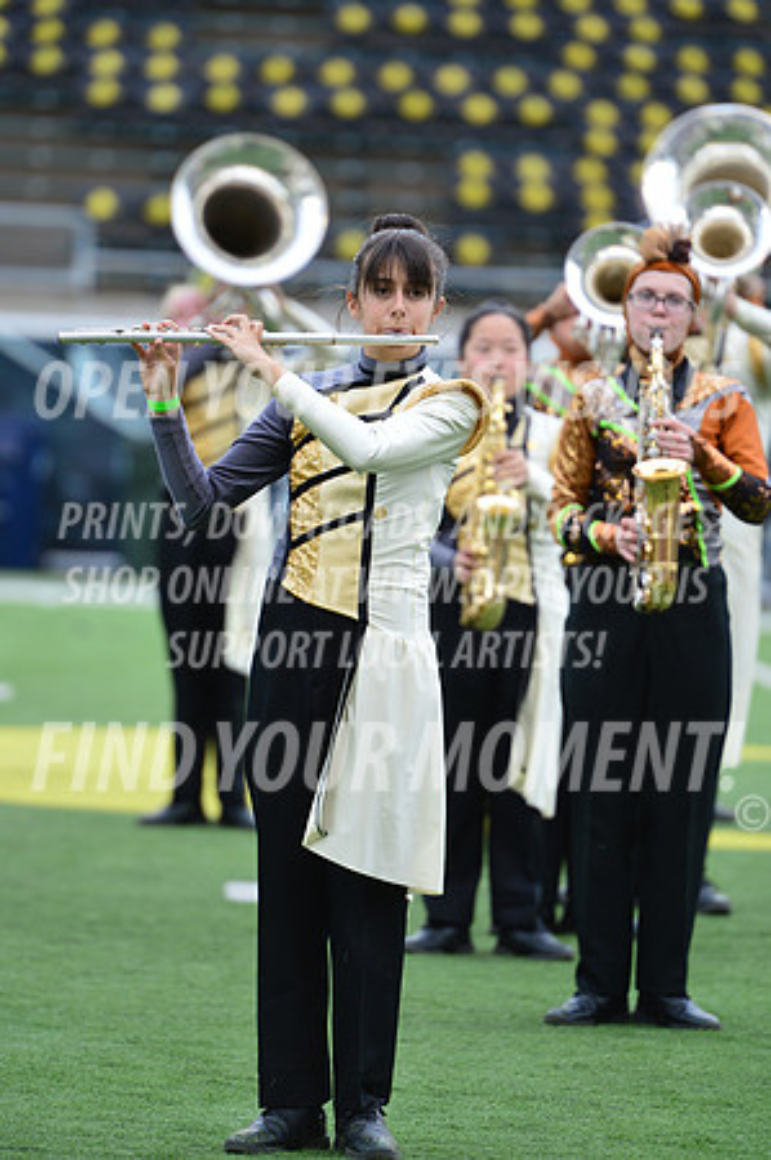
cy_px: 580
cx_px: 386
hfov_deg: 4.9
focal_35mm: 280
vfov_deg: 7.4
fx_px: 9015
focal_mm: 280
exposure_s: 1/400
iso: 640
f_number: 4.5
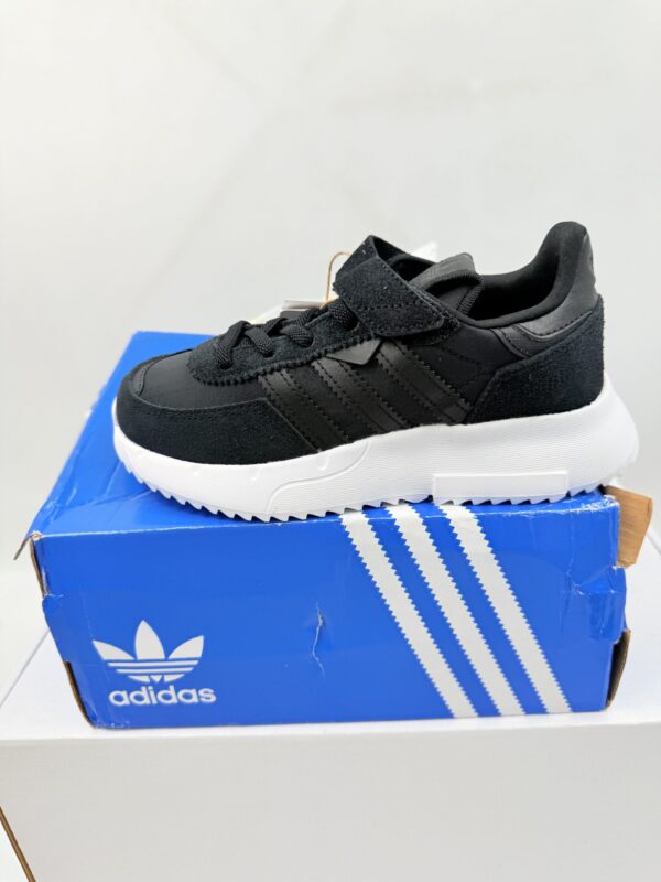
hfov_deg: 56.8
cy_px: 441
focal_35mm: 24
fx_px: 611
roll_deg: +5.8
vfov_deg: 71.6
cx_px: 330
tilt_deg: -24.1
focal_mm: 6.76
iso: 80
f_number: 1.78
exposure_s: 1/931
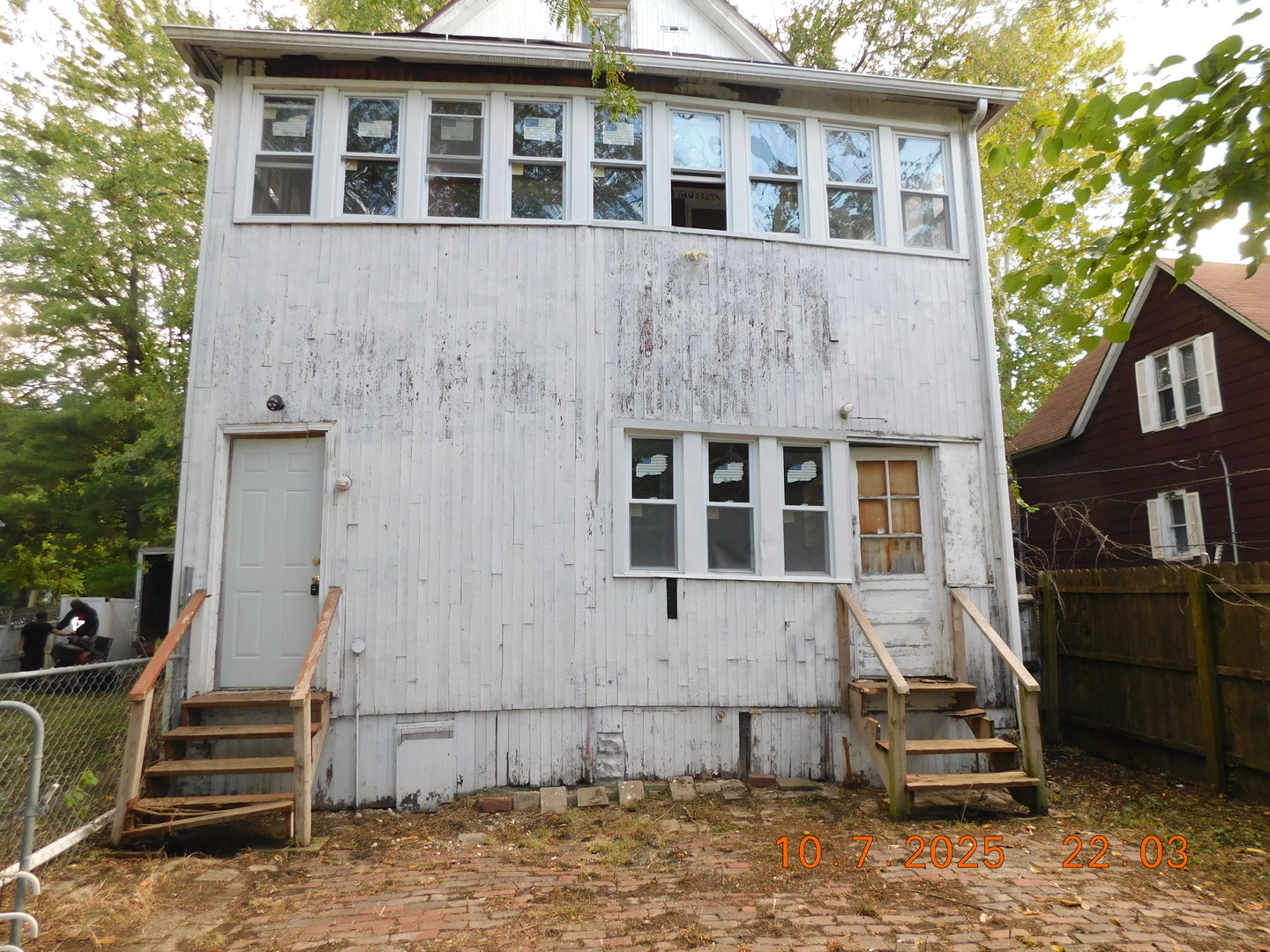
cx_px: 635
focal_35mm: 23
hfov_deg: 73.9
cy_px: 476
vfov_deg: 58.9
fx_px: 844
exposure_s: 1/125
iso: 125
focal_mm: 4
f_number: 3
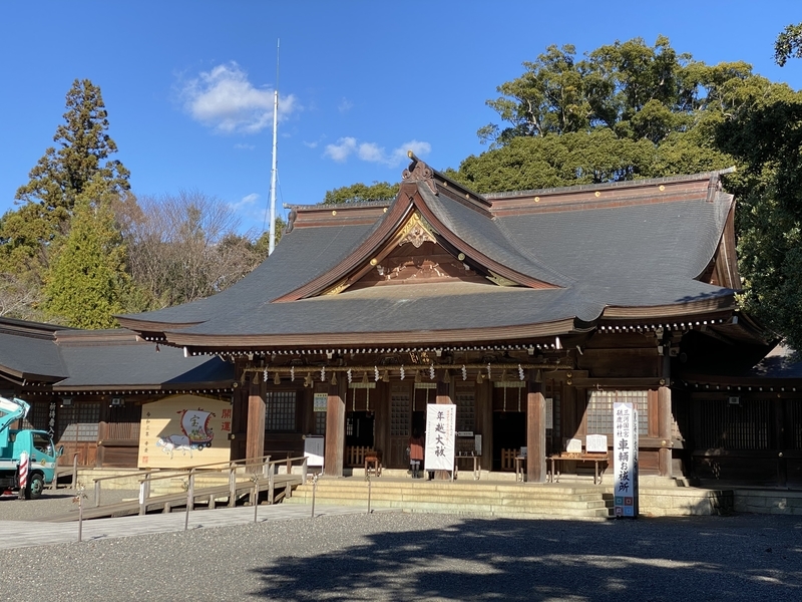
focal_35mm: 52
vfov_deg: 28.0
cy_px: 301
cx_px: 401
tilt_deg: +5.9
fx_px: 1205
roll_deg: -2.1
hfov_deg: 36.8
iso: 20
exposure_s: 1/1065
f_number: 2
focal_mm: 6
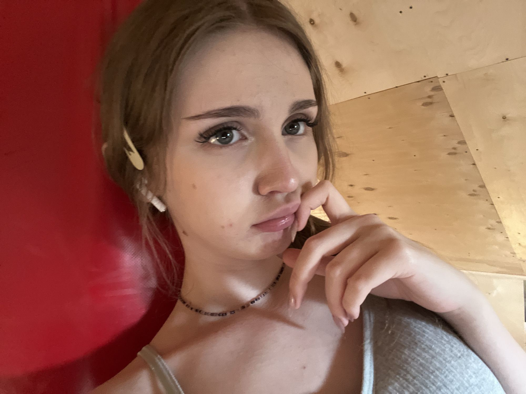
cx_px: 263
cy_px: 197
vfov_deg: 58.9
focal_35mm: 23
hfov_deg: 73.9
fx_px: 349
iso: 640
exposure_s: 1/30
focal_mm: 2.71
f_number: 2.2
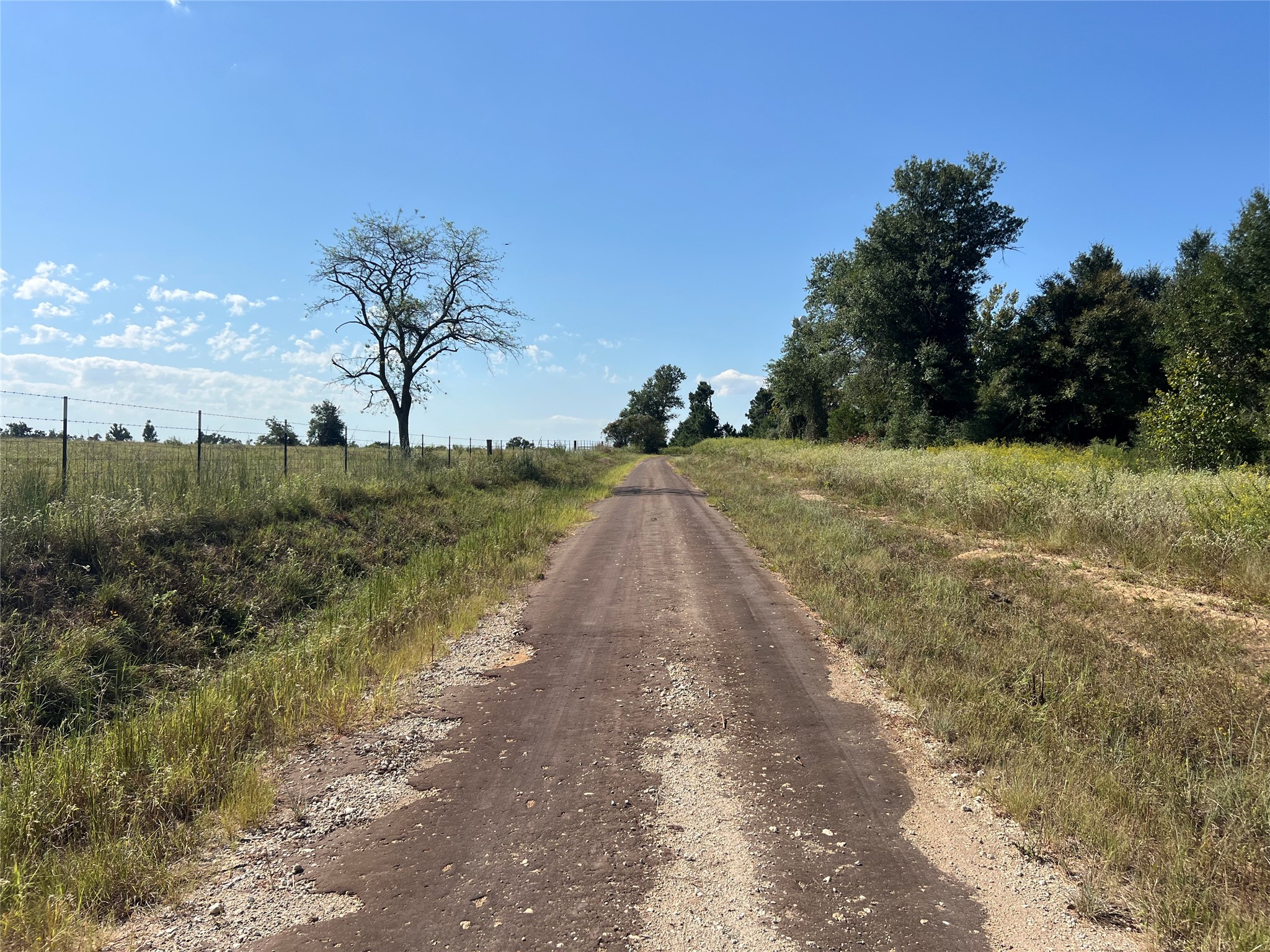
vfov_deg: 53.1
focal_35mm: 26
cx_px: 635
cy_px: 476
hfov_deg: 67.3
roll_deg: -0.5
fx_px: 954
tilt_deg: -0.9
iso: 50
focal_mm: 5.7
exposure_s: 1/6211
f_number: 1.5
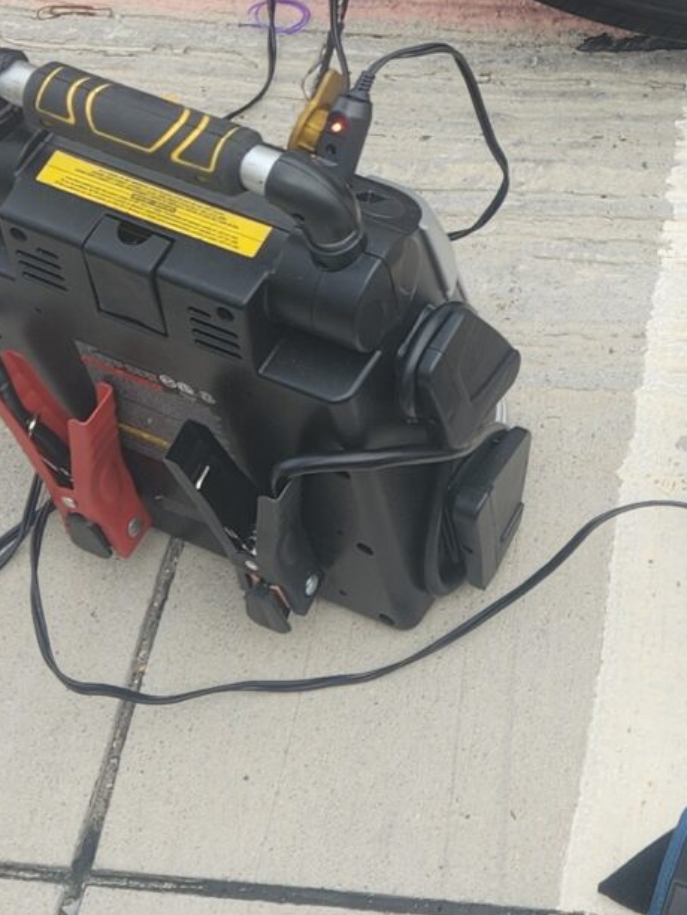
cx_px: 806
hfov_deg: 14.9
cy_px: -300
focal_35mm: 96
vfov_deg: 18.8
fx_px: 2539
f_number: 1.8
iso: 20
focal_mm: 5.4
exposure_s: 1/452
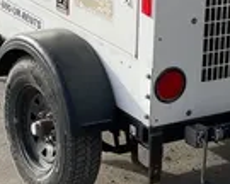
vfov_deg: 11.2
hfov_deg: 13.6
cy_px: 113
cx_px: 261
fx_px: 939
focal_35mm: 138
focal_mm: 4.2
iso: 50
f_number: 1.6
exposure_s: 1/3205
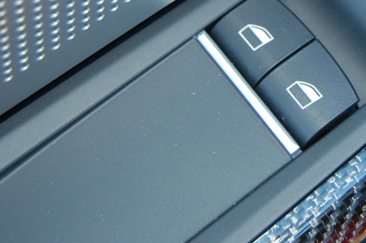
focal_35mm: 94
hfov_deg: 21.1
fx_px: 955
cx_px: 352
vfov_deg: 14.2
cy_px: -16
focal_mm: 24
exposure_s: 1/60
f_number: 4
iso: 400
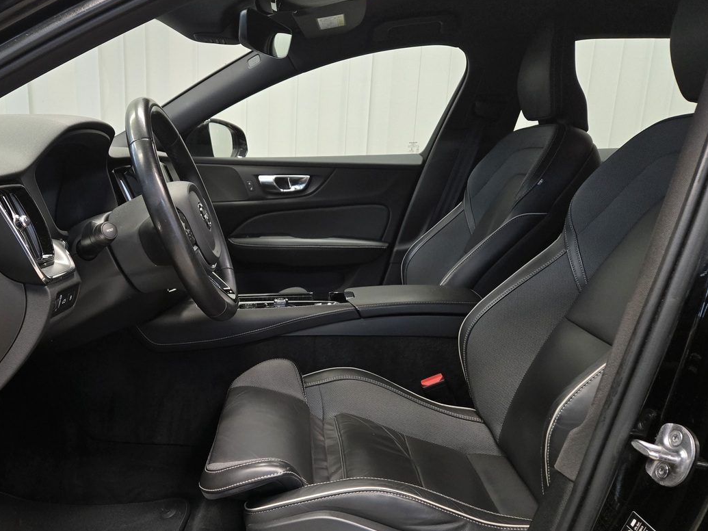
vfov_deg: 43.8
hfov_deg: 55.8
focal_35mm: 32
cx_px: 245
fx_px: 654
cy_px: 330
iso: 500
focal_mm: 5.4
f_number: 1.8
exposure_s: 1/100
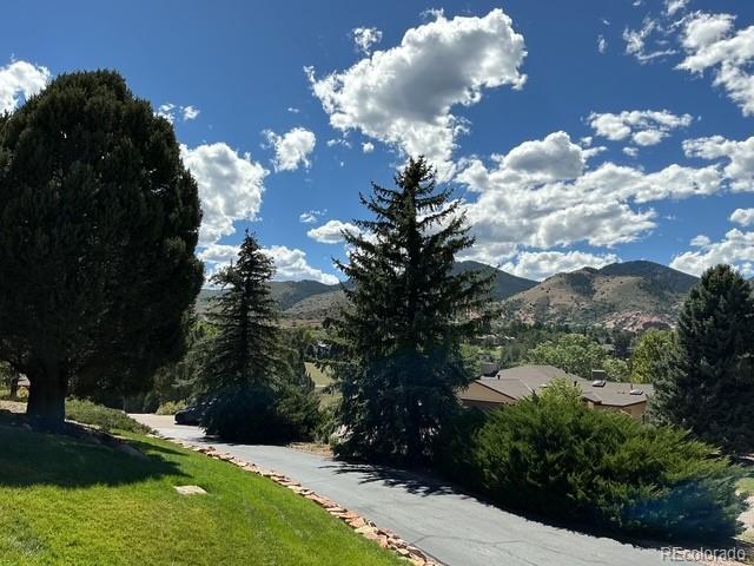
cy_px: 283
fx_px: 632
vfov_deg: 48.2
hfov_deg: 61.7
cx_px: 377
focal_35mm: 29
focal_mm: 3
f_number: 1.8
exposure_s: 1/3125
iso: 25
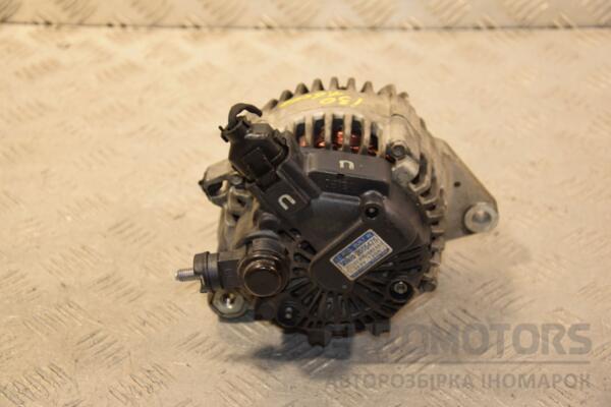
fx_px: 1578
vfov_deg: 14.7
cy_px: 204
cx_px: 306
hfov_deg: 21.9
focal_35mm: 93
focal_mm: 62
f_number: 5.3
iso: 800
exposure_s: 1/160
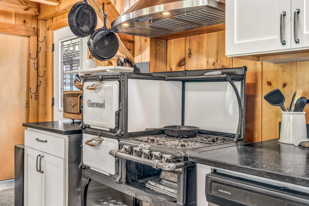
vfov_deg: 37.8
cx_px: 154
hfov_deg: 54.4
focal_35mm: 35
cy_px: 103
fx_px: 300
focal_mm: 35
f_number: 8
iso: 640
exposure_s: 1/4
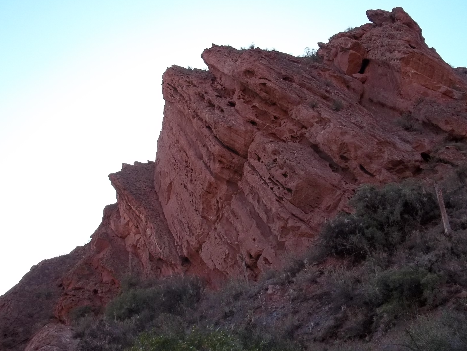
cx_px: 234
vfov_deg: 41.8
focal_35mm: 34
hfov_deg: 54.0
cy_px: 173
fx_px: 459
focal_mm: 5.9
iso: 64
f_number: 3.3
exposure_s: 1/200
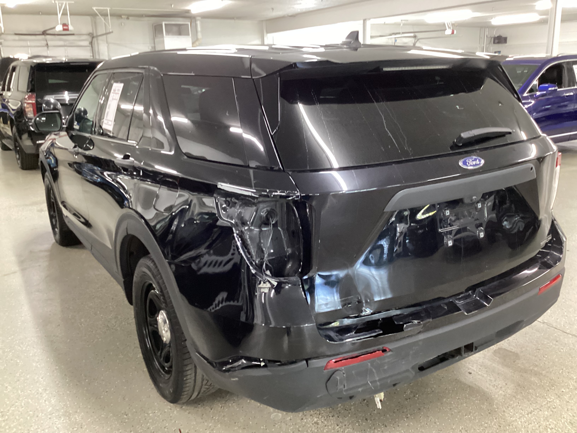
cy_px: 216
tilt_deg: -16.4
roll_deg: +0.7
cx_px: 288
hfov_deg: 58.4
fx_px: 517
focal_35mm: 31
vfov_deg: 45.4
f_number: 2.4
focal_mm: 3.3
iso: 400
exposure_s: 1/25
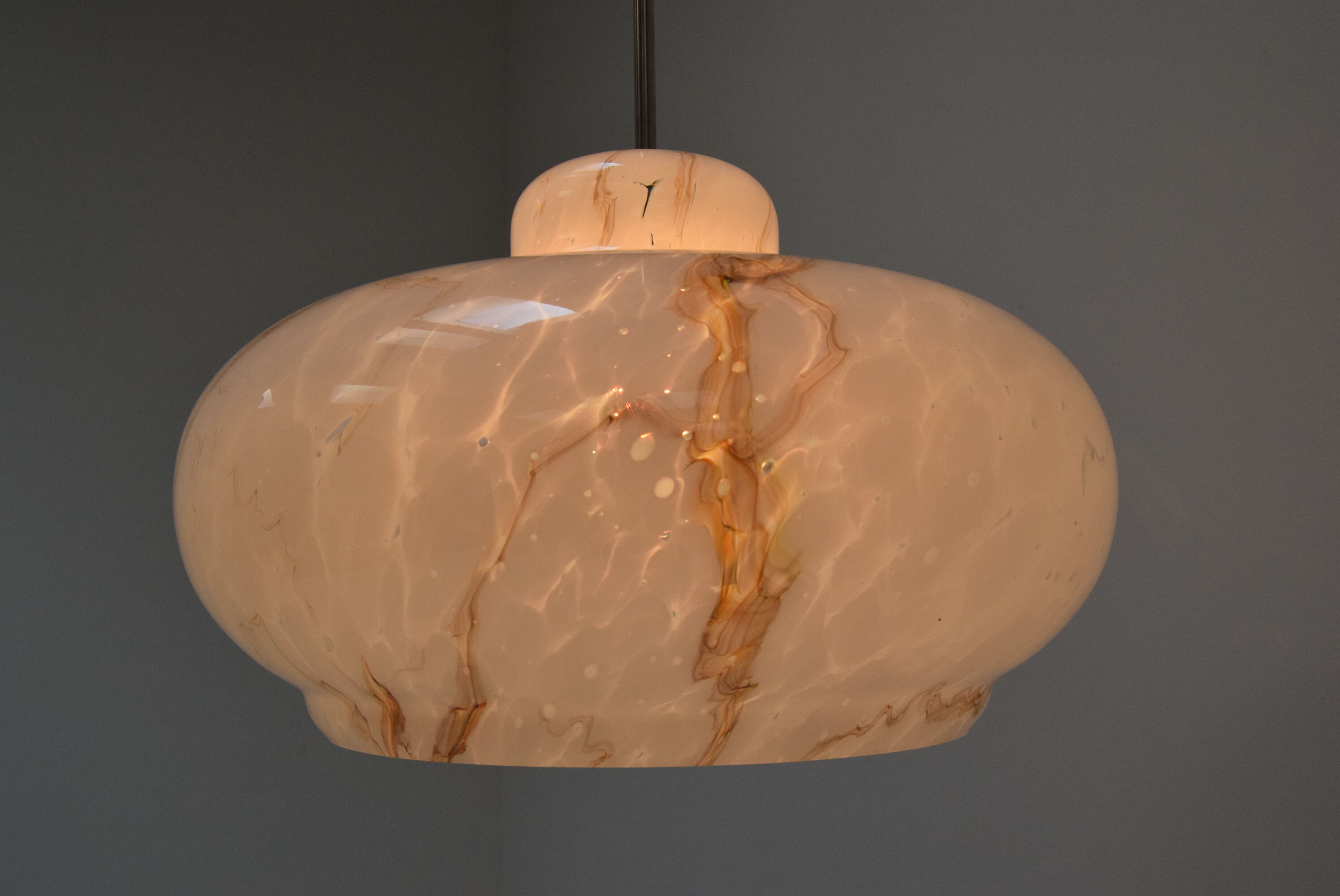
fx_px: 1341
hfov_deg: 53.1
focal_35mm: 36
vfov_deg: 36.9
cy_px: 448
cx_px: 670
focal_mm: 24
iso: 1600
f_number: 10
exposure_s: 1/400
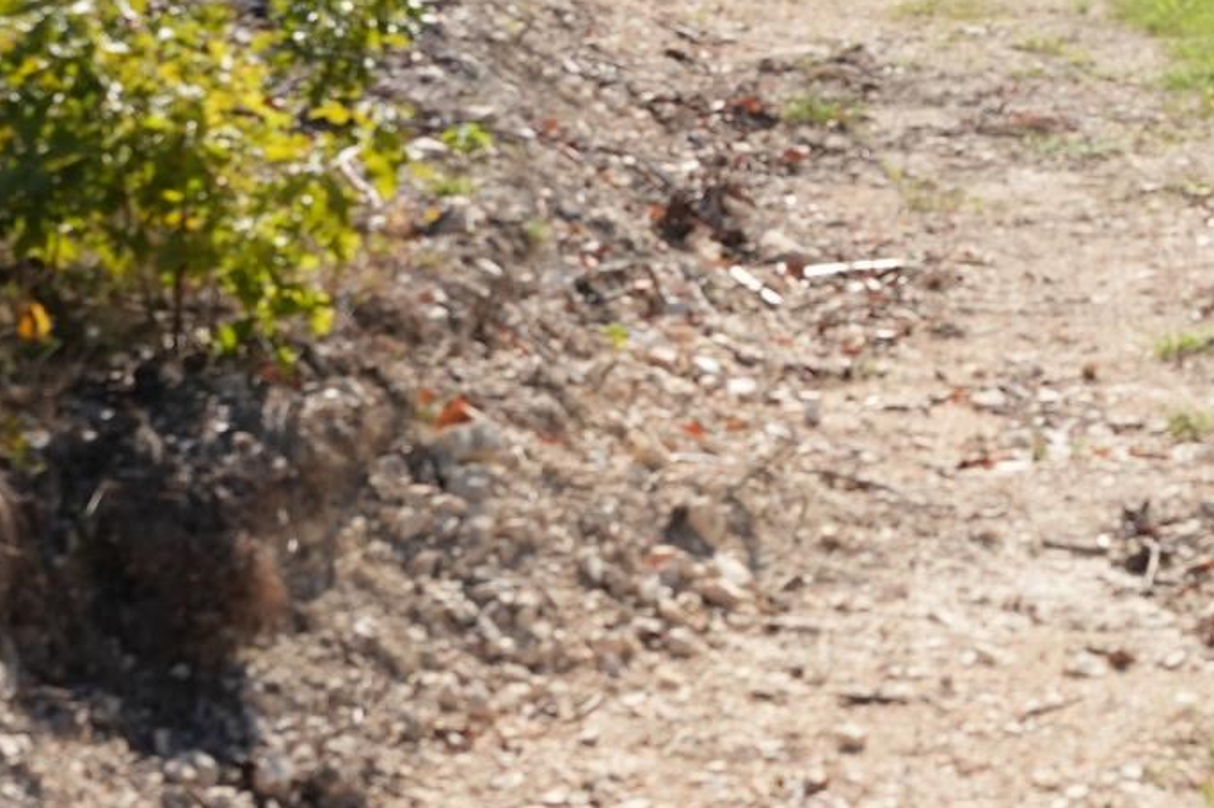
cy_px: 67
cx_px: 1523
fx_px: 3540
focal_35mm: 105
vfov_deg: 12.9
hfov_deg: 18.3
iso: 640
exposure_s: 1/1250
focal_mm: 35
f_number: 7.1
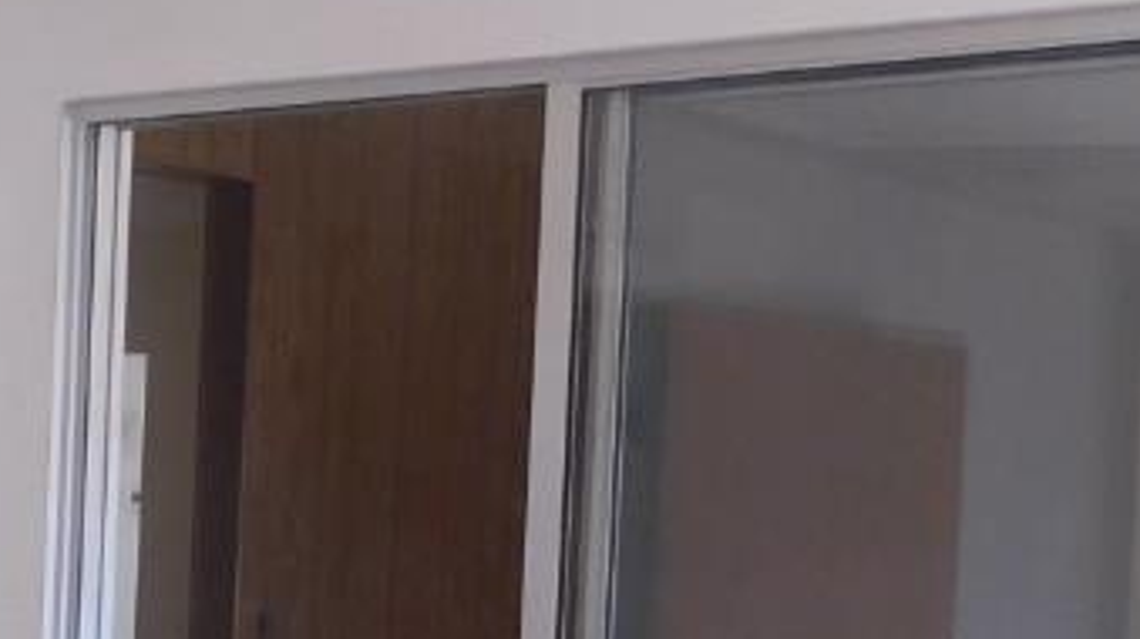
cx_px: -114
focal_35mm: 111
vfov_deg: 10.7
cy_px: 822
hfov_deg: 18.6
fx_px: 3352
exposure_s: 1/50
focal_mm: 4
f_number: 3
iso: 125
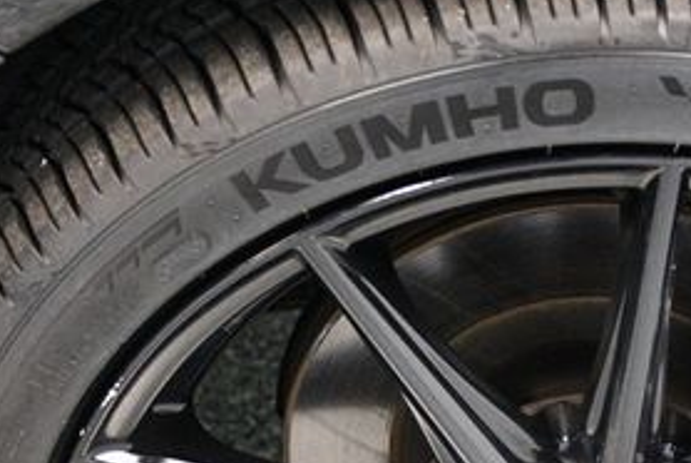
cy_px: 495
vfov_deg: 10.4
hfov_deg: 15.5
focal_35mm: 131
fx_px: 2517
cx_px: 537
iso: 6400
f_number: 4.2
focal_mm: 38
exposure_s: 1/60
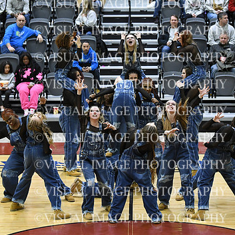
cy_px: 124
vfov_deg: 9.7
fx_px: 1383
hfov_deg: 9.7
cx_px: 130
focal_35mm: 180
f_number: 4
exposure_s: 1/250
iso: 4000
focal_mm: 86
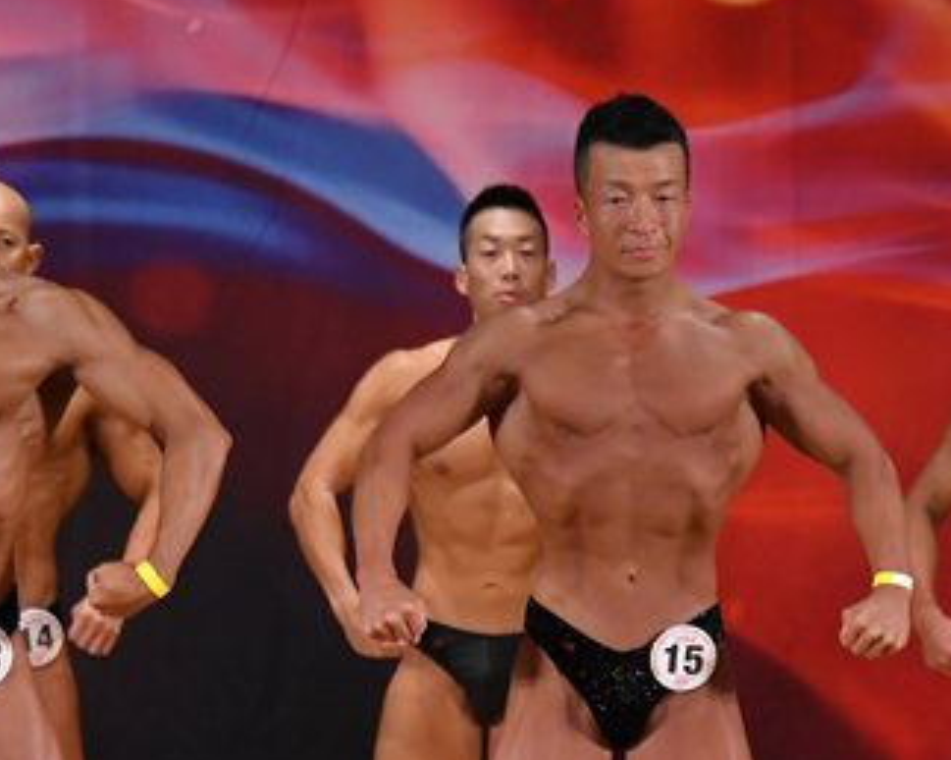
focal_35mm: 455
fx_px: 12799
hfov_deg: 4.3
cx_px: 820
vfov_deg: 3.4
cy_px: 736
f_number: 5.6
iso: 3200
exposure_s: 1/400
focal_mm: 135
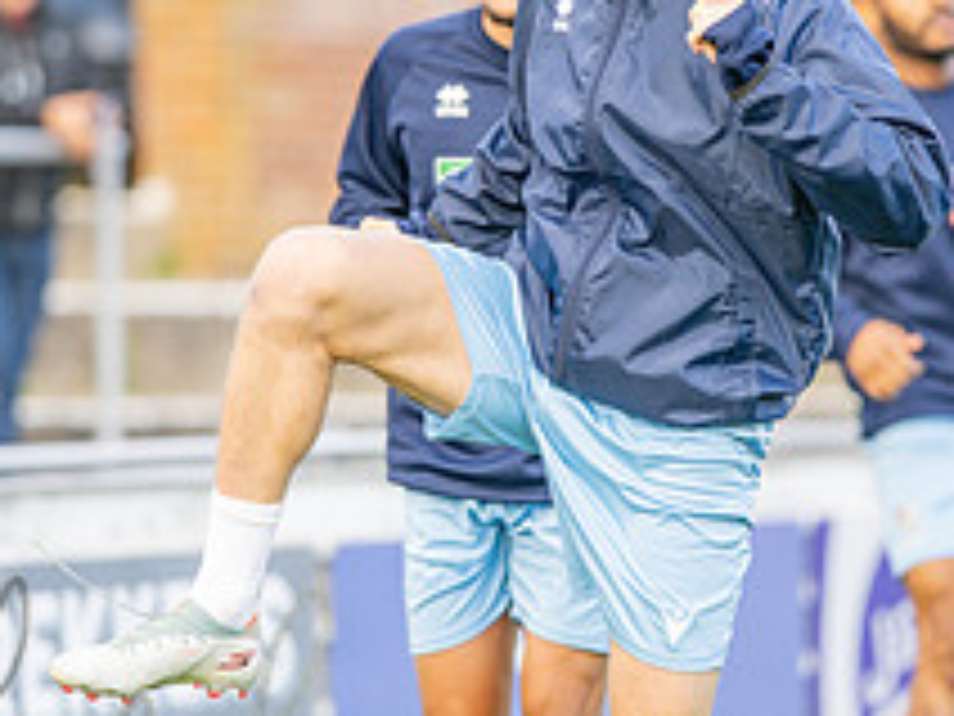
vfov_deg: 5.4
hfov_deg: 7.2
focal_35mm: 275
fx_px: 7579
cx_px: 464
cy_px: 284
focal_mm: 135
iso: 500
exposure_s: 1/2000
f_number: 1.8
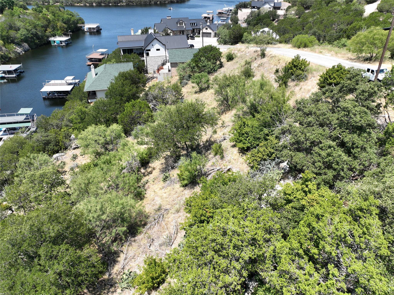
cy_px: 148
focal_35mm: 24
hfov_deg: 71.6
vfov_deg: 56.8
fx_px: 273
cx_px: 197
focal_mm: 12.29
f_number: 2.8
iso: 100
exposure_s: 1/1250
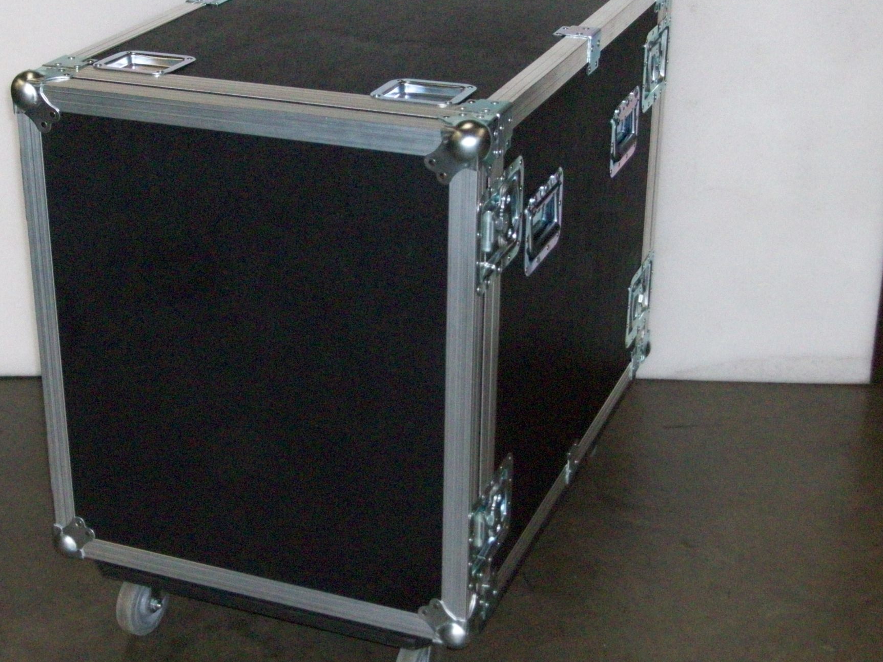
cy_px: 324
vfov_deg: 23.3
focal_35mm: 63
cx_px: 385
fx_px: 1607
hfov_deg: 30.7
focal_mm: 8.8
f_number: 3.6
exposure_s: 1/70.6
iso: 320
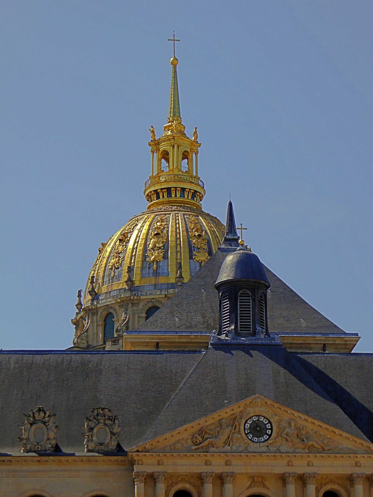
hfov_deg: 16.4
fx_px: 1293
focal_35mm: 90
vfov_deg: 21.8
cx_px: 186
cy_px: 248
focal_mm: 16.1
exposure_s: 1/800
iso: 100
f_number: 4.9
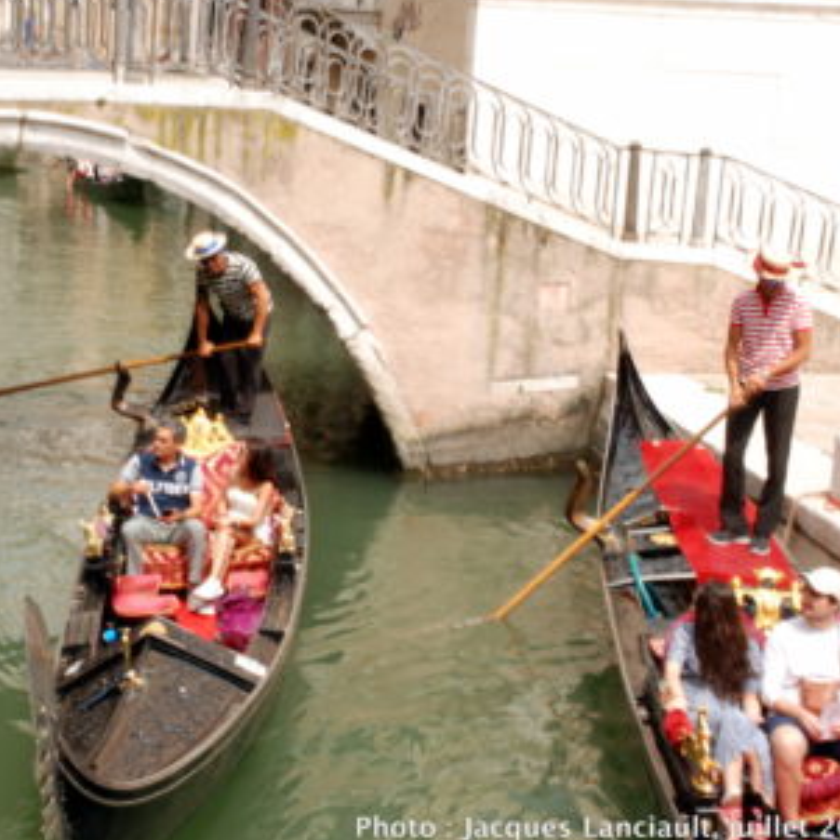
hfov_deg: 25.9
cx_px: 223
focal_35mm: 66
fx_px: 1804
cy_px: 403
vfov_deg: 26.2
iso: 100
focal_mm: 31
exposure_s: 1/15
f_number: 22
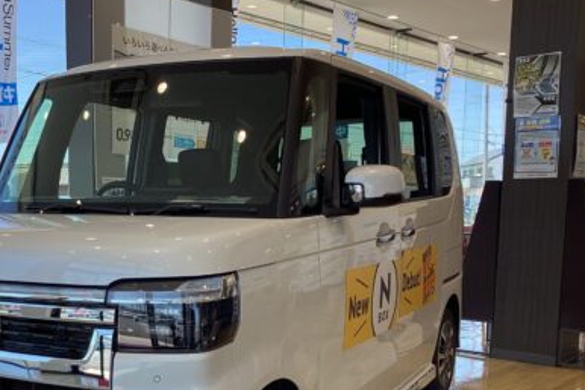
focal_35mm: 46
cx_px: 174
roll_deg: +0.8
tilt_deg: -7.3
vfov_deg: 28.7
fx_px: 747
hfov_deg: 41.9
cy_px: 297
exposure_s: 1/282
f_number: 2.4
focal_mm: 3.3
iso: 25
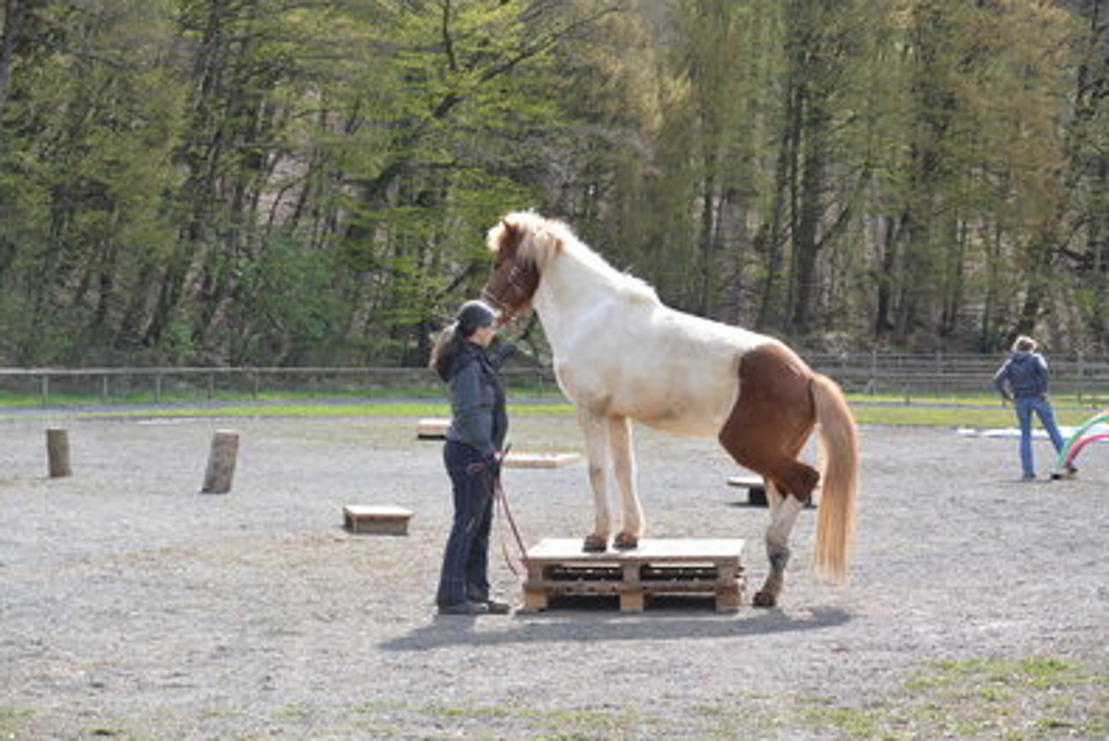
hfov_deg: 24.7
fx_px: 2528
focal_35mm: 82
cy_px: 372
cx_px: 553
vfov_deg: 16.7
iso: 160
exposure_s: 1/500
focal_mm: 30
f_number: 4
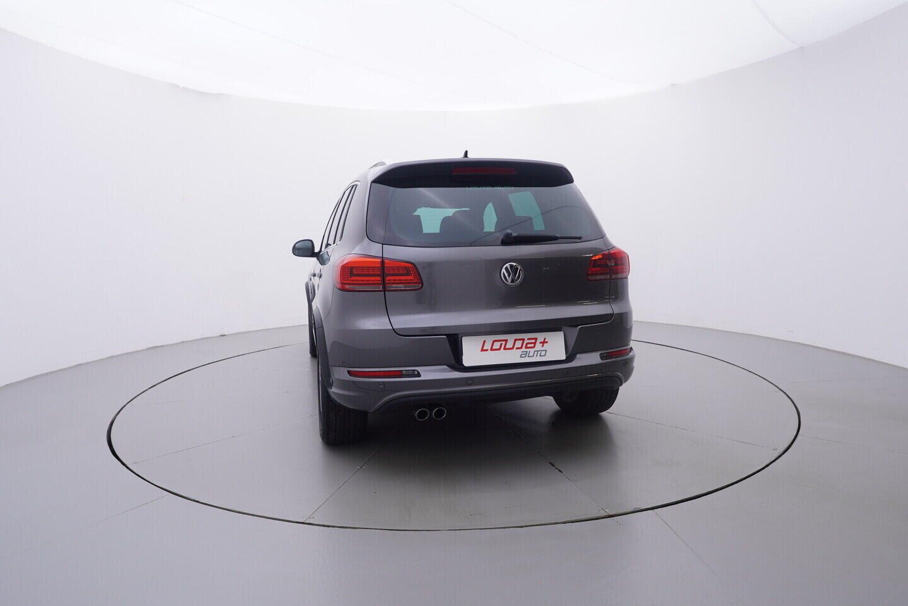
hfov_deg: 77.3
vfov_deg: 56.2
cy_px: 303
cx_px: 454
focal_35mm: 22
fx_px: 568
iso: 200
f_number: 5
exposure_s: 1/80
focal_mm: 15
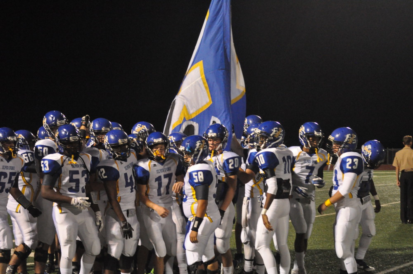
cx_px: 206
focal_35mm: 82
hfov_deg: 24.6
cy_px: 137
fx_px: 945
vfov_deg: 16.5
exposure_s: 1/400
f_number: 4
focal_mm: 55
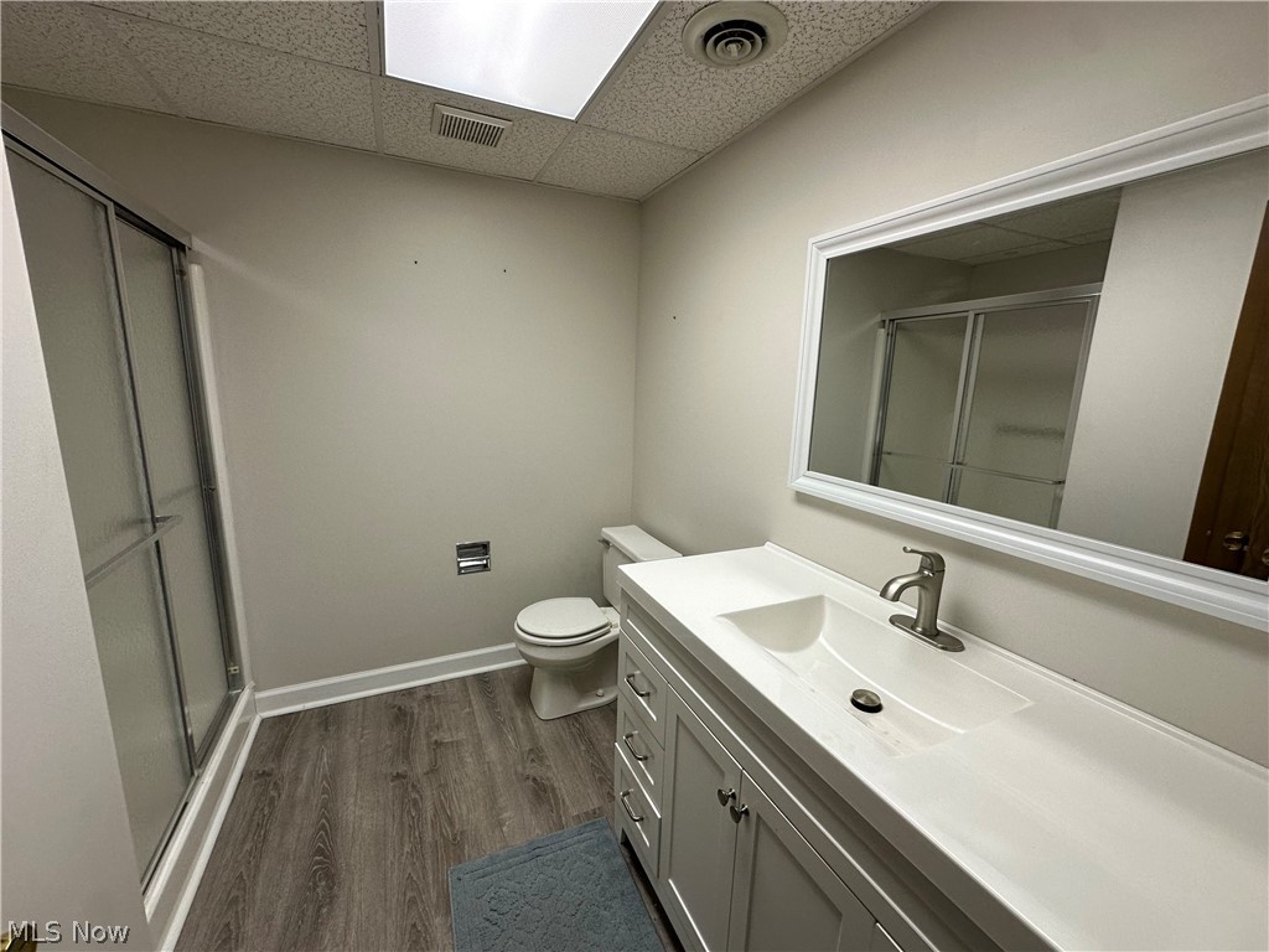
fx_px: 513
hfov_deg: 102.1
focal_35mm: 14
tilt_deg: -9.9
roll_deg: -1.7
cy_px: 476
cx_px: 634
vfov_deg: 85.7
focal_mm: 2.22
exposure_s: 1/120
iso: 125
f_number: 2.2
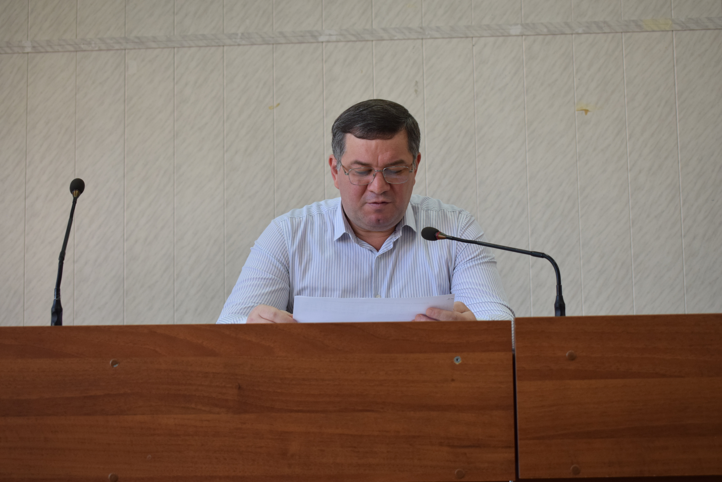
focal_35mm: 57
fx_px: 1143
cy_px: 241
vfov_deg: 23.8
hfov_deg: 35.0
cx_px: 361
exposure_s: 1/60
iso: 560
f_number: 4.8
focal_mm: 38
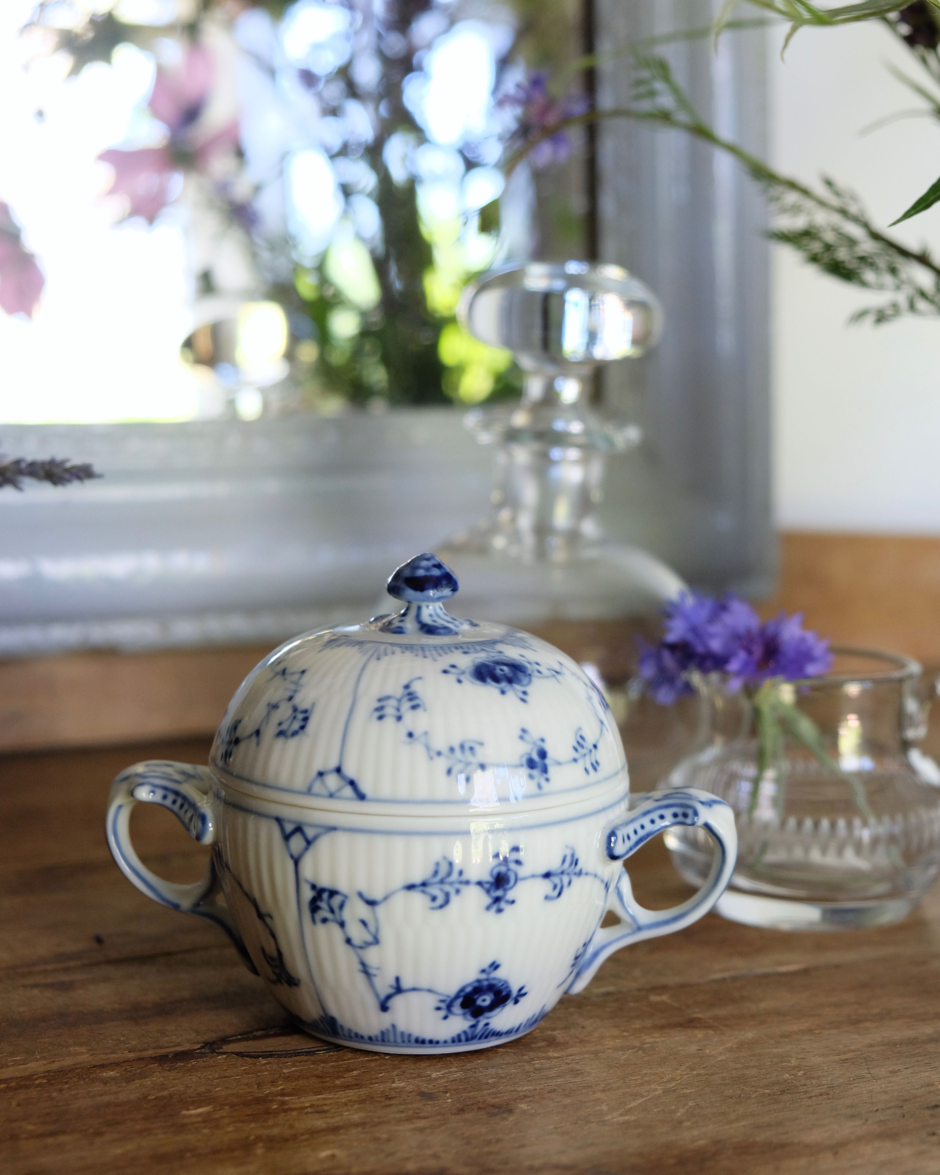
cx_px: 469
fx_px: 2121
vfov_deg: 30.9
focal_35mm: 61
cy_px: 540
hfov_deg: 25.0
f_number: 3.6
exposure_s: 1/60
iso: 1250
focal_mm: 35.8
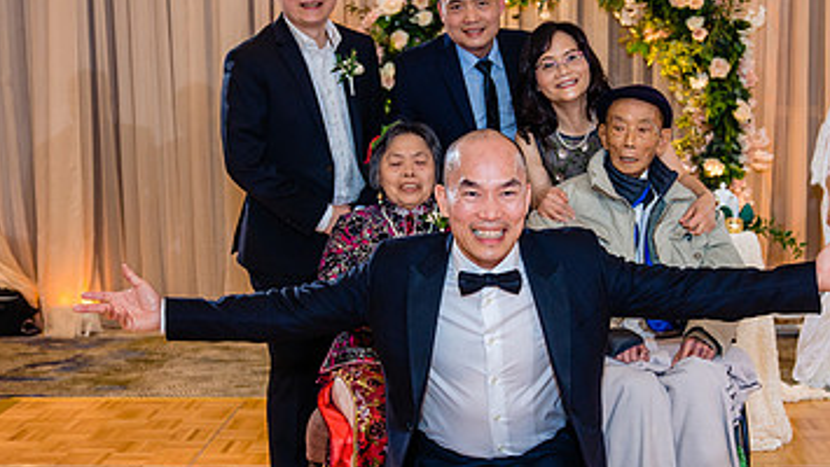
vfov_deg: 21.1
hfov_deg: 36.4
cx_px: 507
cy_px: 260
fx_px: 1255
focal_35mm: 57
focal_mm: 32
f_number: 4
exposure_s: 1/160
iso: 1000
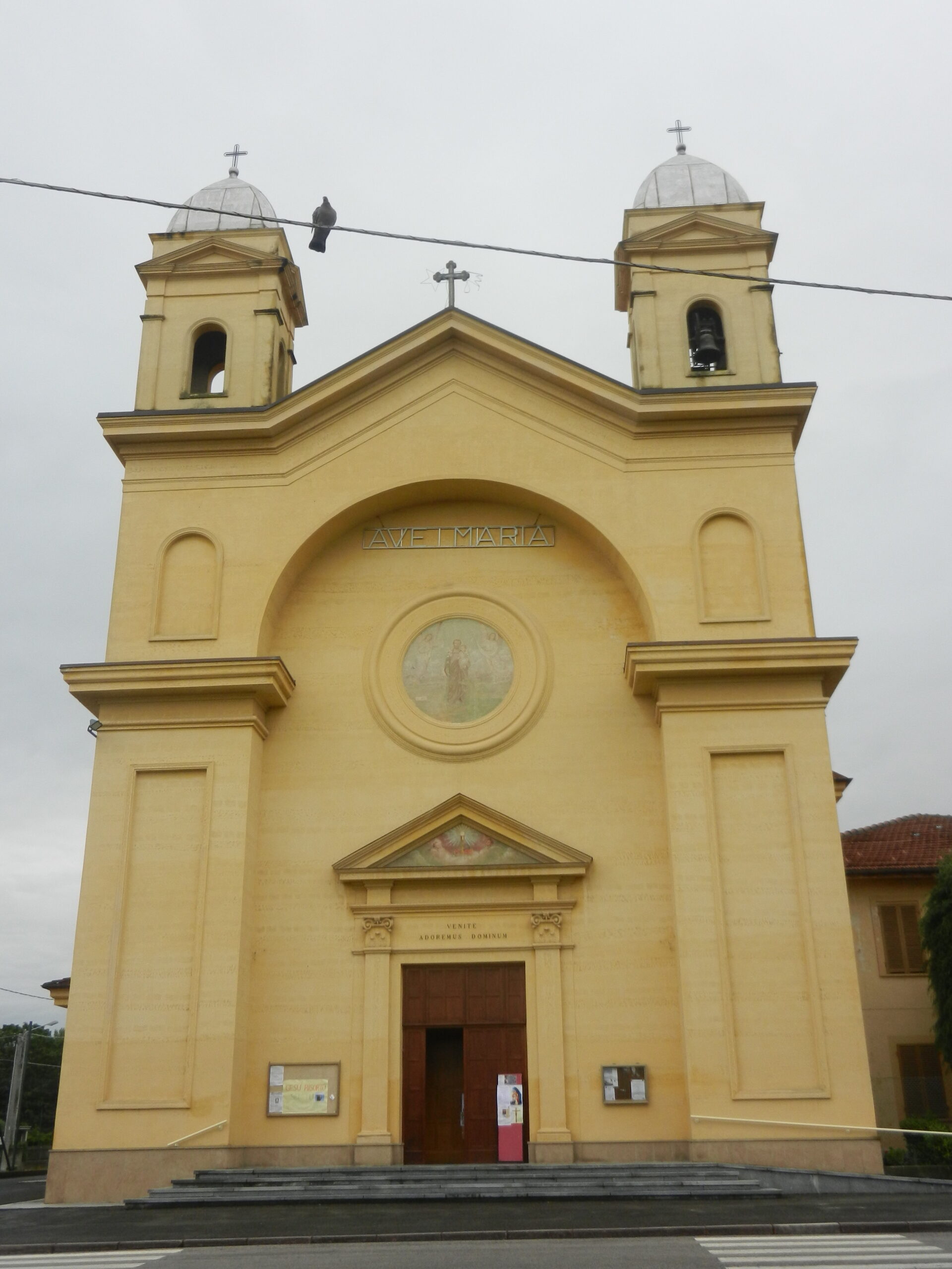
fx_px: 1210
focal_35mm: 33
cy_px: 634
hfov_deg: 42.9
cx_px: 476
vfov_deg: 55.4
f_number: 3.8
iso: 160
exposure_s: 1/500
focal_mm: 5.9
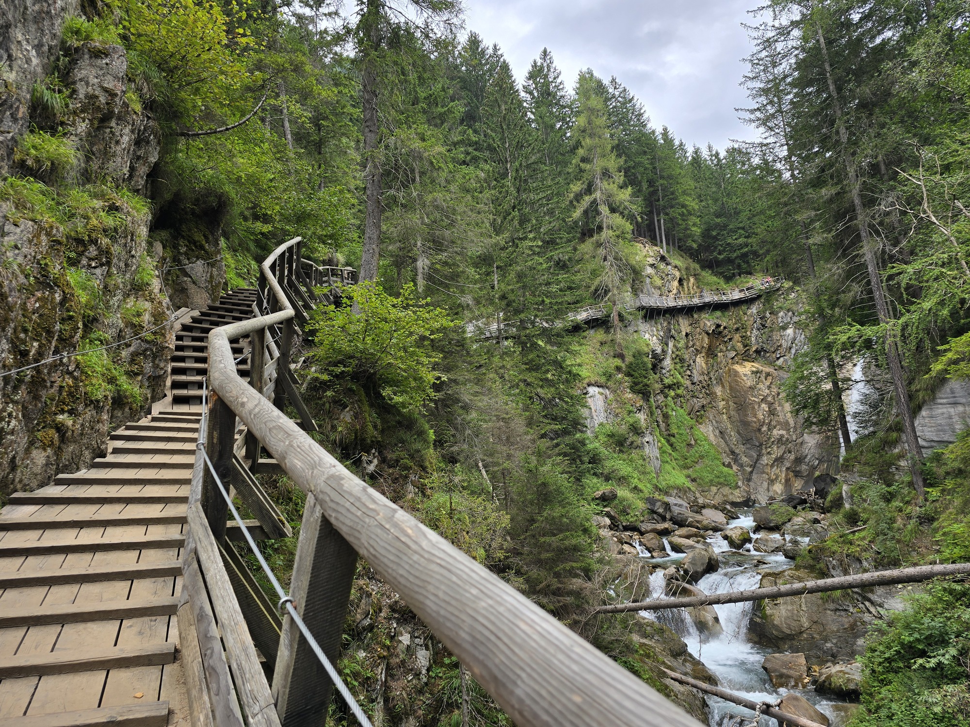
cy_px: 364
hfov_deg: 73.9
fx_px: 644
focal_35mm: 23
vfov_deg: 58.9
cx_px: 485
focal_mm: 6.3
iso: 12
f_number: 1.7
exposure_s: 1/180
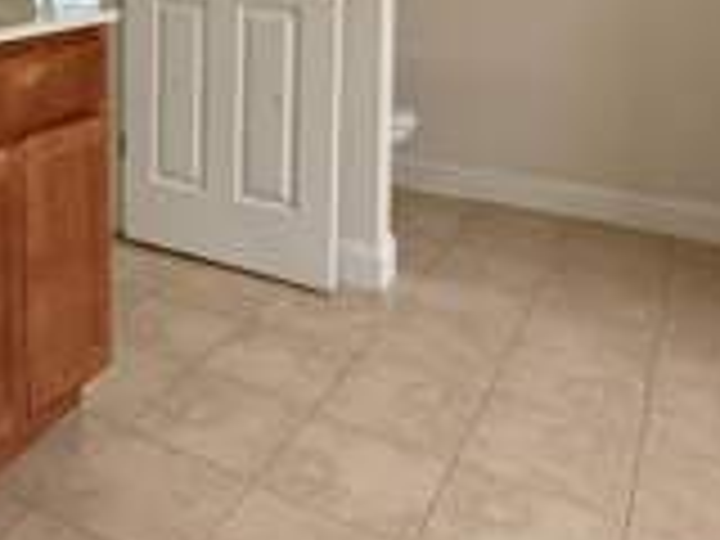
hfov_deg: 41.9
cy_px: -34
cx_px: 99
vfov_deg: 31.1
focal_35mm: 42
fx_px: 874
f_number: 2.2
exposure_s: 1/60
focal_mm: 2.22
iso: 500
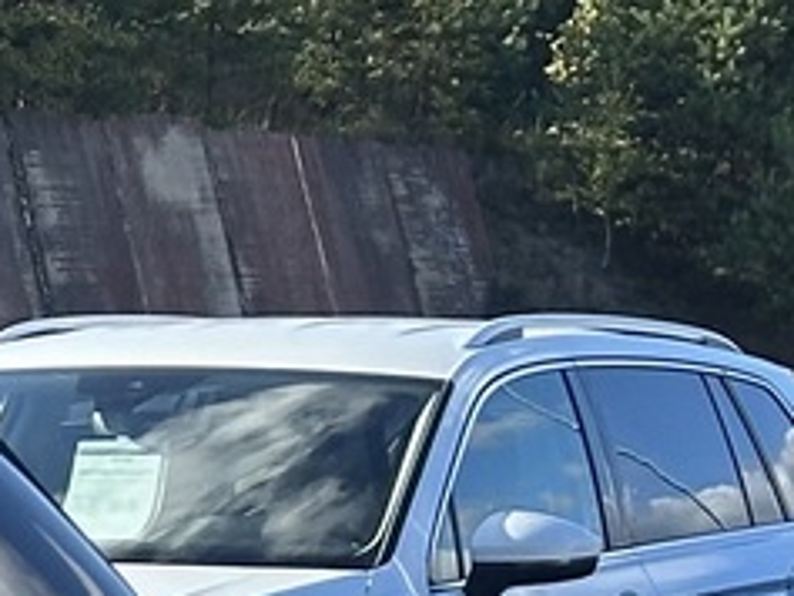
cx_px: -1266
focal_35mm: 292
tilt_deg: -3.5
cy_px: 737
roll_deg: -0.6
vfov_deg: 5.1
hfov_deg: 6.4
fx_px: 6701
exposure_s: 1/1085
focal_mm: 6.86
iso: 64
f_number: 1.78
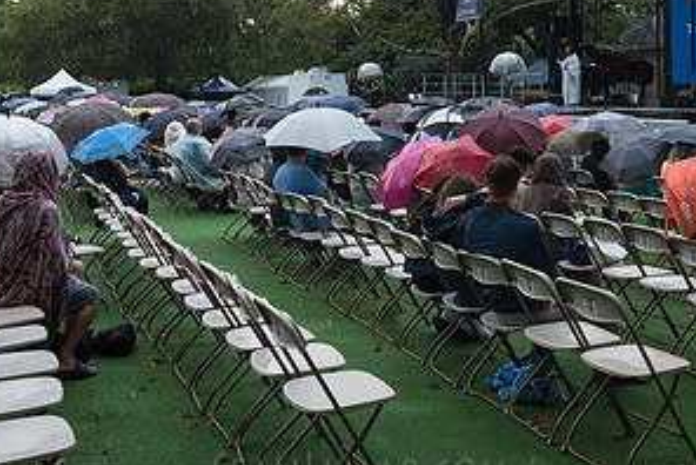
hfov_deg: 41.8
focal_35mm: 47
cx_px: 388
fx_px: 910
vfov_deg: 28.0
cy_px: 79
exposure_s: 1/500
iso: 1600
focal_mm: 24
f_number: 4.5
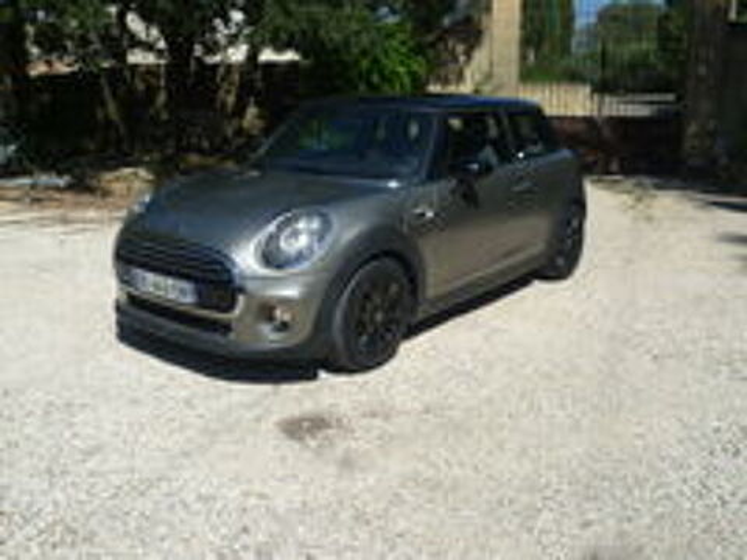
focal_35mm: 34
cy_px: 280
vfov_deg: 41.8
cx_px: 374
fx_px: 734
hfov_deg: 54.0
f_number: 9
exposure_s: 1/250
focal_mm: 6.1
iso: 80
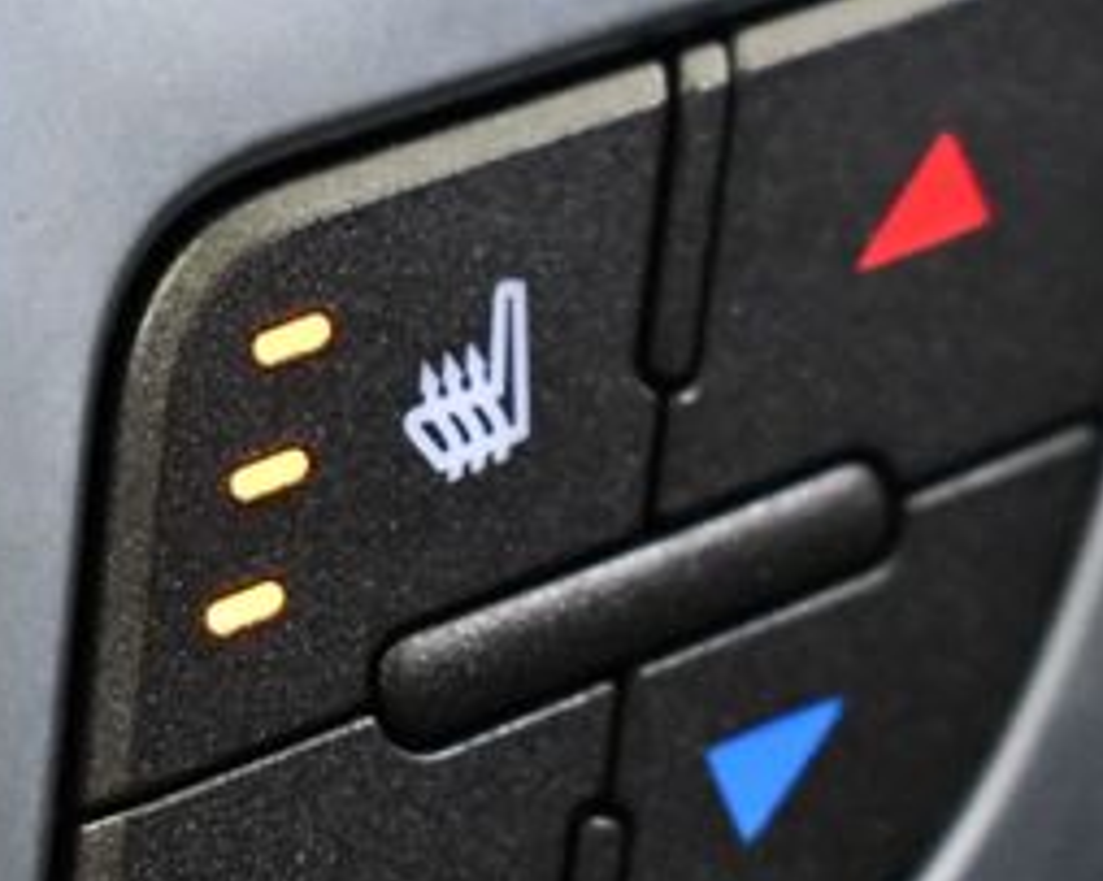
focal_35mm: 166
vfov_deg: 9.3
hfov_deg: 11.6
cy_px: 438
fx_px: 5417
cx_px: 426
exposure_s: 1/60
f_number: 4.5
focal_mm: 35
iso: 5600
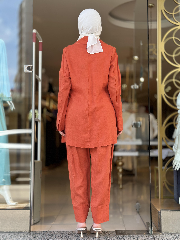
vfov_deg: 38.9
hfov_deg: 29.7
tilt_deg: +4.0
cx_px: 91
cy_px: 120
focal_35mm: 49
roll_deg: -0.6
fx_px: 340
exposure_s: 1/435
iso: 80
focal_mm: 6.86
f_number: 1.78
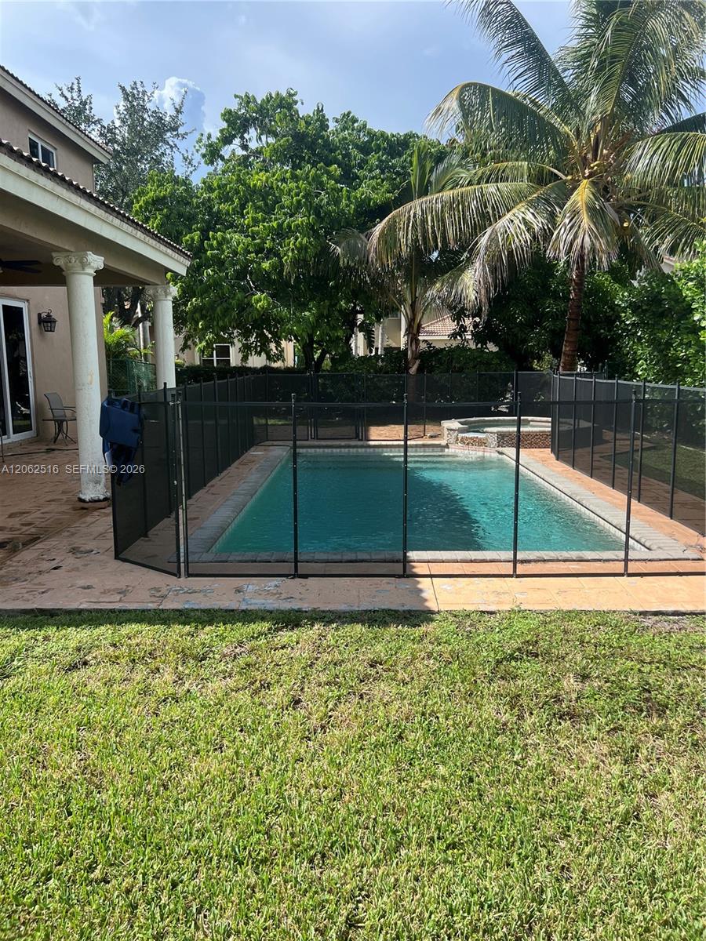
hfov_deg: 53.1
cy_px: 470
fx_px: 707
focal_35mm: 26
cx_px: 353
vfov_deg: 67.3
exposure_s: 1/2208
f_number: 1.5
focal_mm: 5.7
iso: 50
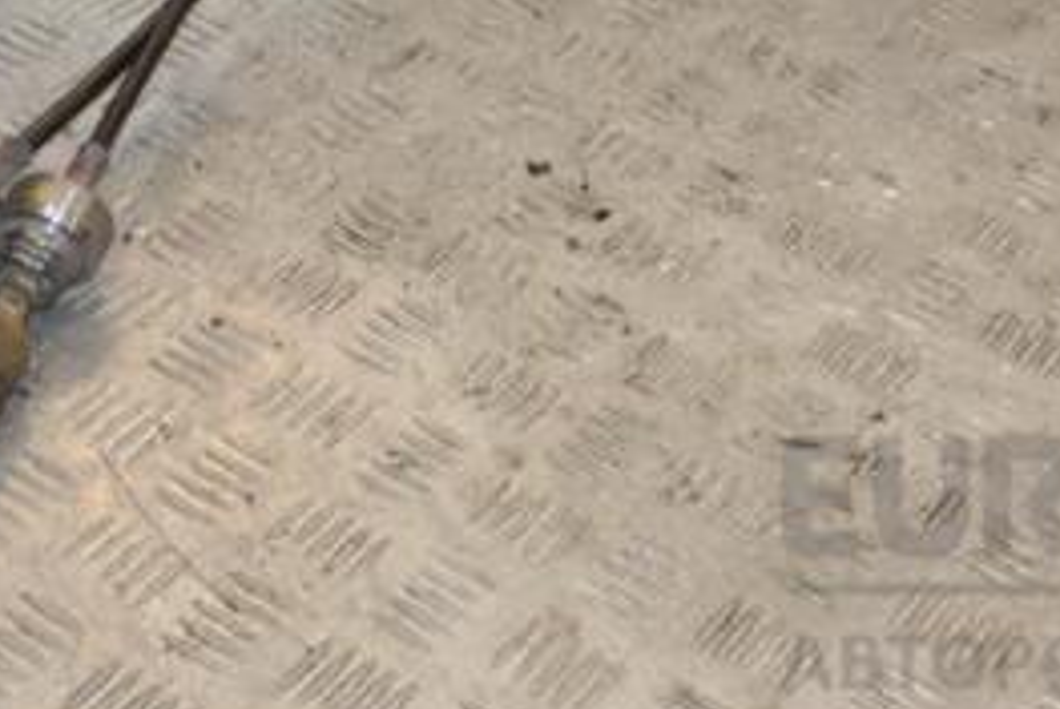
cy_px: -40
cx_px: 705
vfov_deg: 16.3
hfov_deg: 24.6
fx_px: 2417
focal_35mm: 82
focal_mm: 24
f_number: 8
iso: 800
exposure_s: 1/200
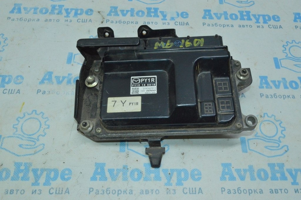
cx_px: 150
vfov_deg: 39.9
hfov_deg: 57.3
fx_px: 276
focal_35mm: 33
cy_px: 100
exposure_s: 1/60
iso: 2500
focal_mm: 22
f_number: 16
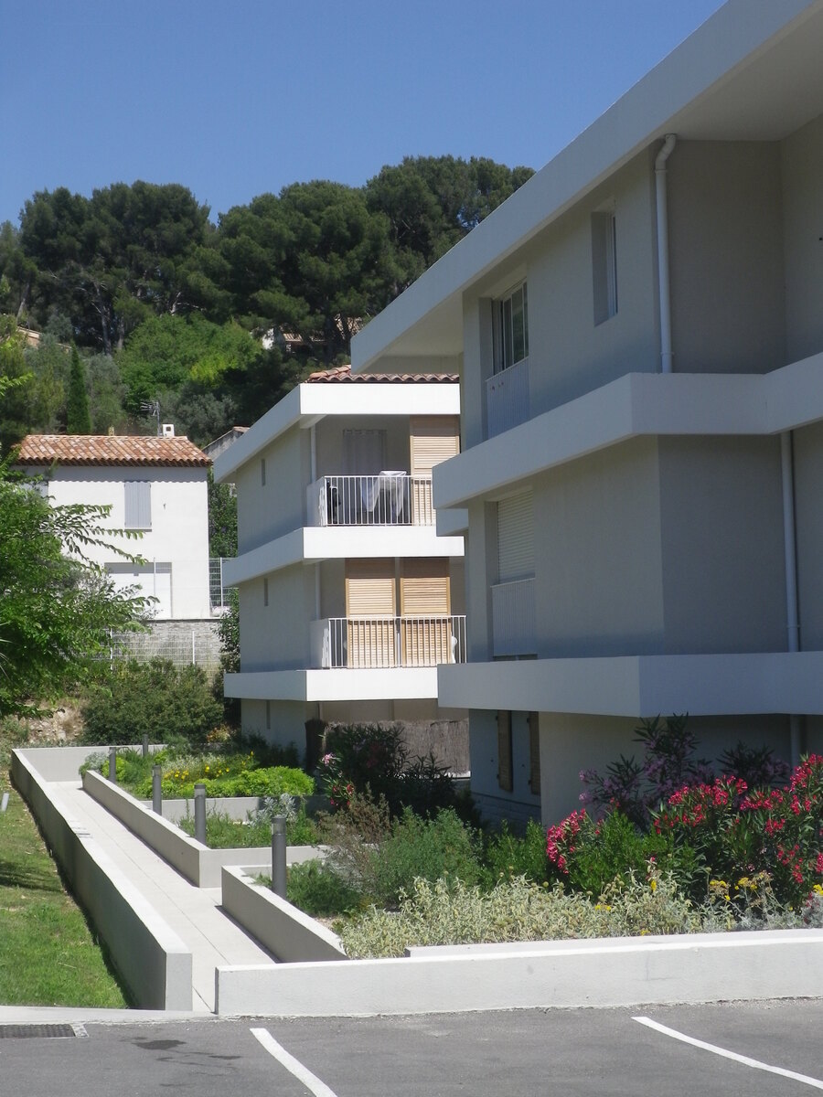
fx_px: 2251
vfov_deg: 27.4
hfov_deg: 20.7
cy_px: 548
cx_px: 412
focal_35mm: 71
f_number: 5.9
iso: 80
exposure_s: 1/400
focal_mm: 12.76
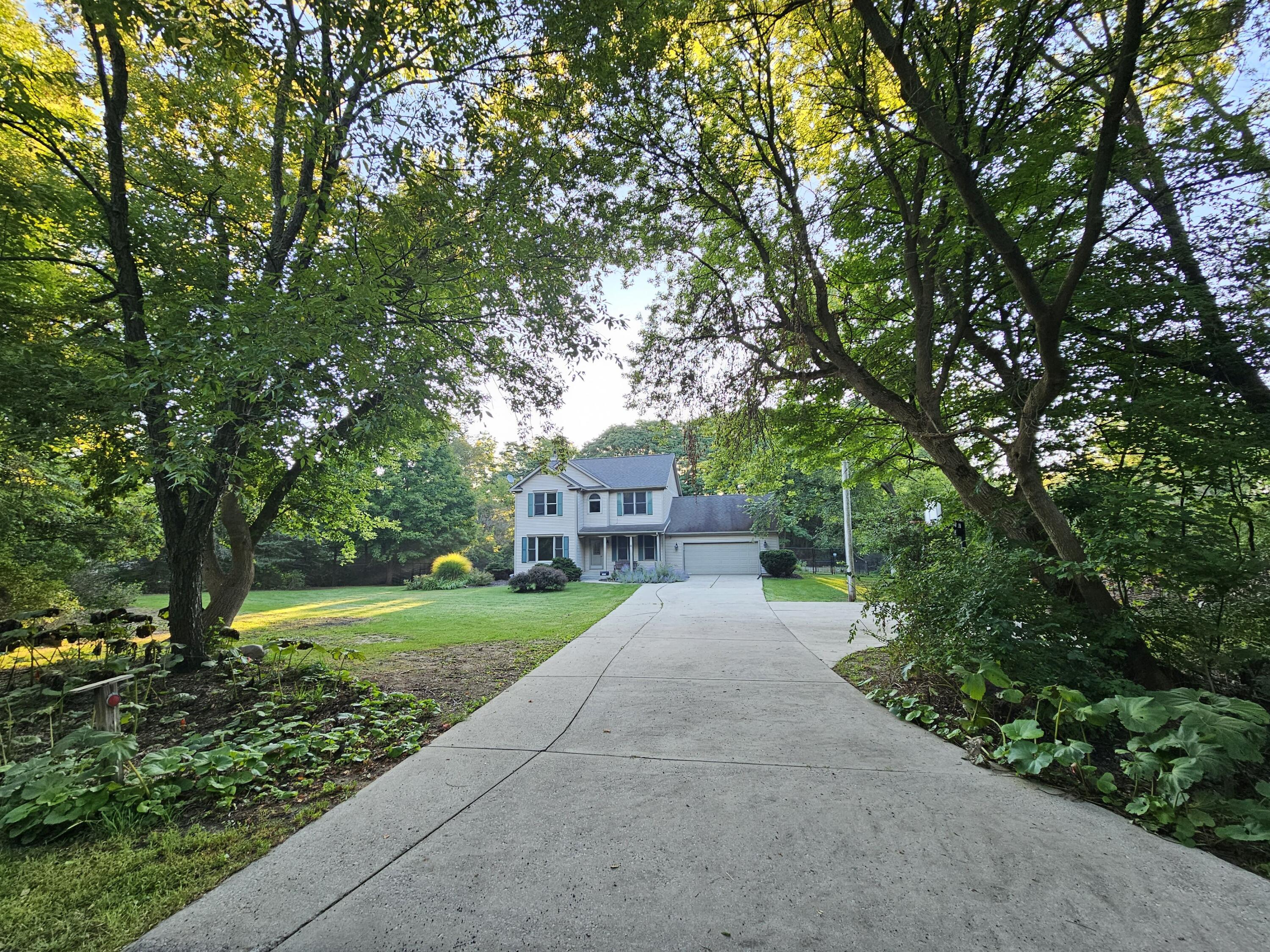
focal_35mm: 13
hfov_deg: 106.2
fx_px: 477
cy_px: 476
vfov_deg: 89.9
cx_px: 635
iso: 50
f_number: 2.2
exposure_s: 1/60
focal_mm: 2.2
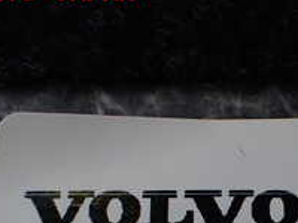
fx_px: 775
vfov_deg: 15.5
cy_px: 306
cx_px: 311
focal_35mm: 90
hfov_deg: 20.9
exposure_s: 1/160
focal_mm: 5.4
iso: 100
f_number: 2.3
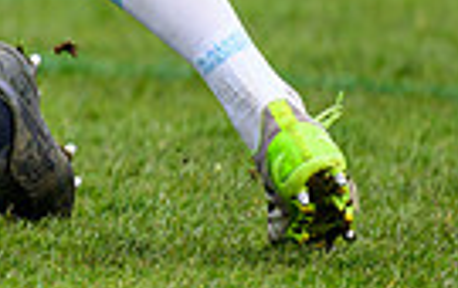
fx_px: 29832
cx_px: -532
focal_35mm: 2385
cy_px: -304
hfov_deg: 0.9
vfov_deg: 0.6
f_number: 3.2
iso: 500
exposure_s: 1/2500
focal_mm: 400
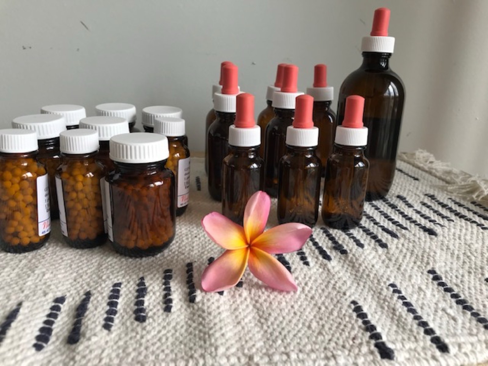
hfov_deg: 63.4
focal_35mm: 28
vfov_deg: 49.7
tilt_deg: -14.8
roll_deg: -1.4
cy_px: 183
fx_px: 395
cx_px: 244
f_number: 1.8
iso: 32
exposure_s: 1/90
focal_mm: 3.99
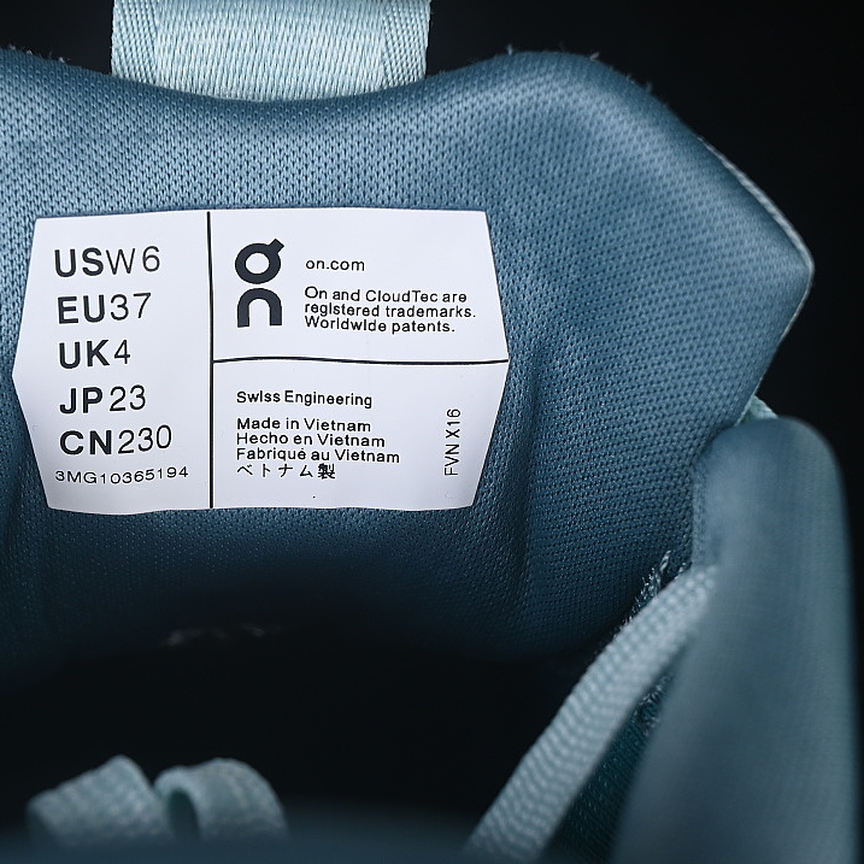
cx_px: 221
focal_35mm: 96
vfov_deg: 18.1
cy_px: 431
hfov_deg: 18.0
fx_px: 2711
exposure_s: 1/80
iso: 160
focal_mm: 50
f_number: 8
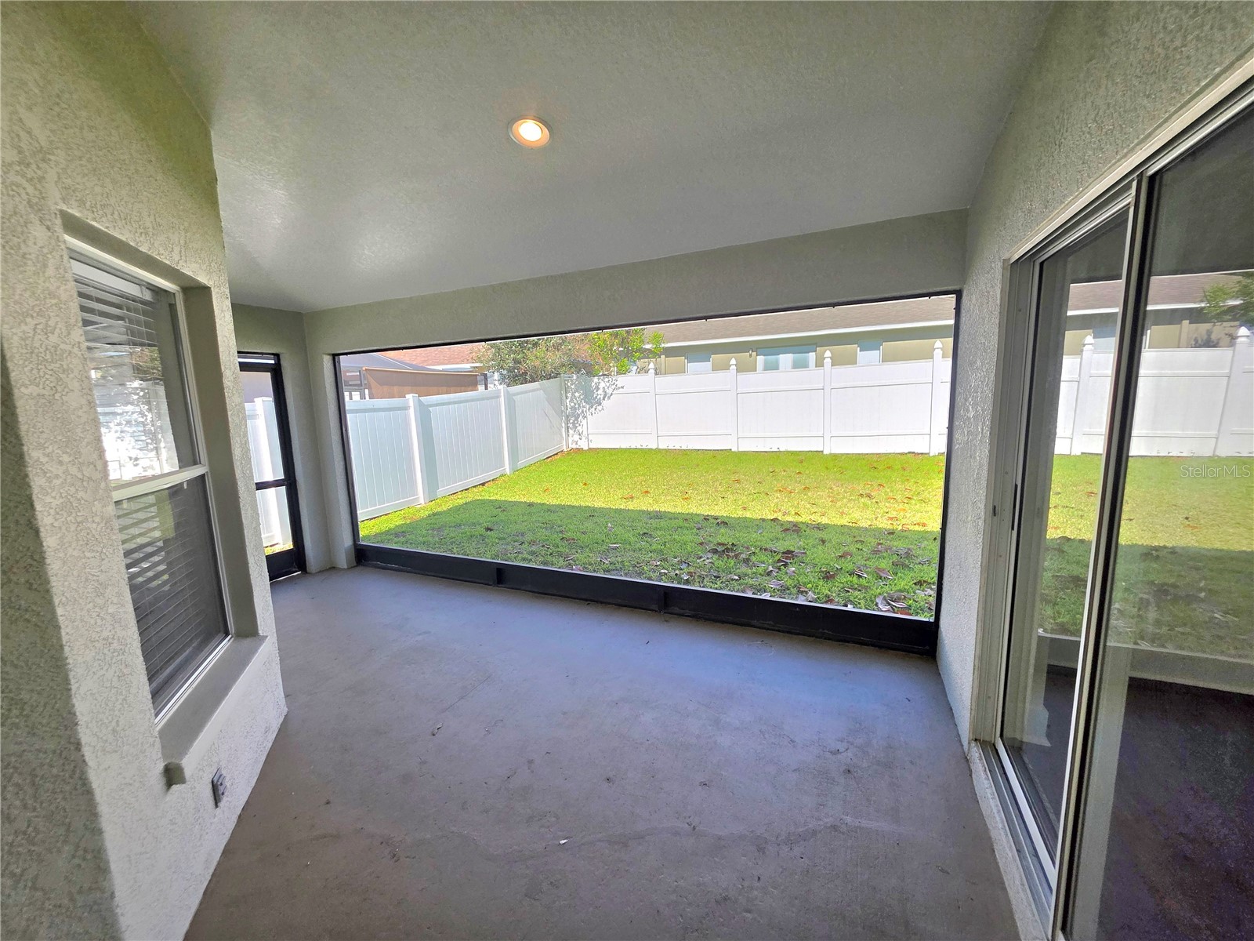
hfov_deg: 106.2
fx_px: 471
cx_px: 627
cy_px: 470
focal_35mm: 13
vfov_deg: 89.9
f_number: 1.9
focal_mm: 2.2
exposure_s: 1/2000
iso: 160
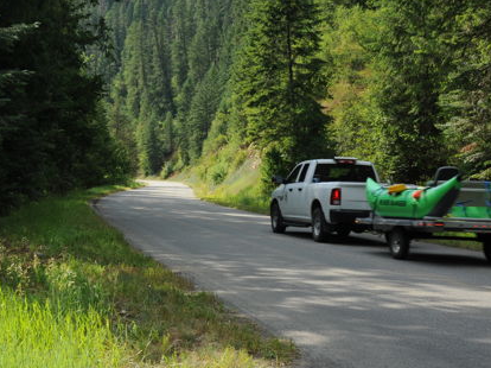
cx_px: 106
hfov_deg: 29.2
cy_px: 114
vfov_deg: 22.4
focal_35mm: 65
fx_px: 921
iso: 400
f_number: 16
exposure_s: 1/125
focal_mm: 35
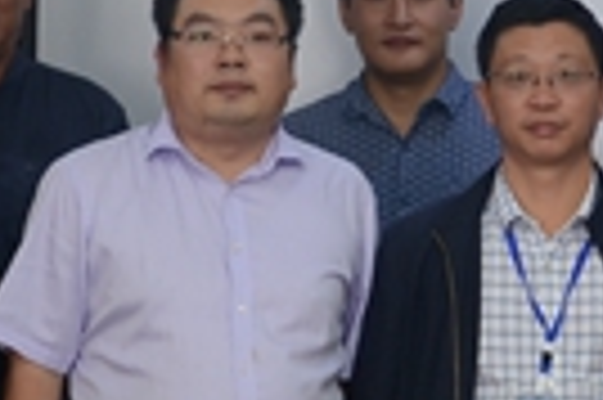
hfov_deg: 7.5
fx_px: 4577
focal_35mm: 274
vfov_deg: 5.0
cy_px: 81
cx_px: 734
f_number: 4.5
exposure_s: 1/60
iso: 400
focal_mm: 35
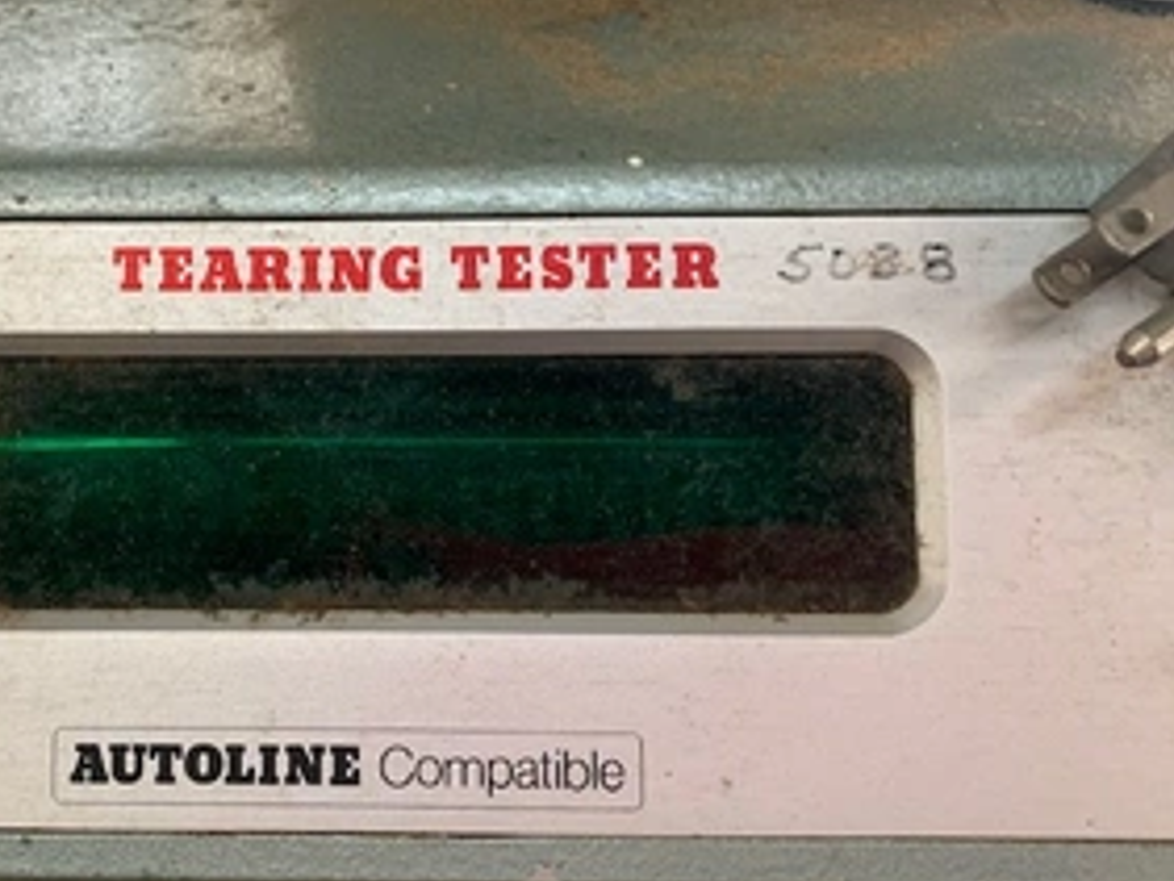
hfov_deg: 48.8
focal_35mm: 37
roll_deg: -0.1
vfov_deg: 38.7
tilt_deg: -44.7
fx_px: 1255
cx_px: 343
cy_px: 472
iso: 250
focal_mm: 4.25
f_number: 1.8
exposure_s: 1/60
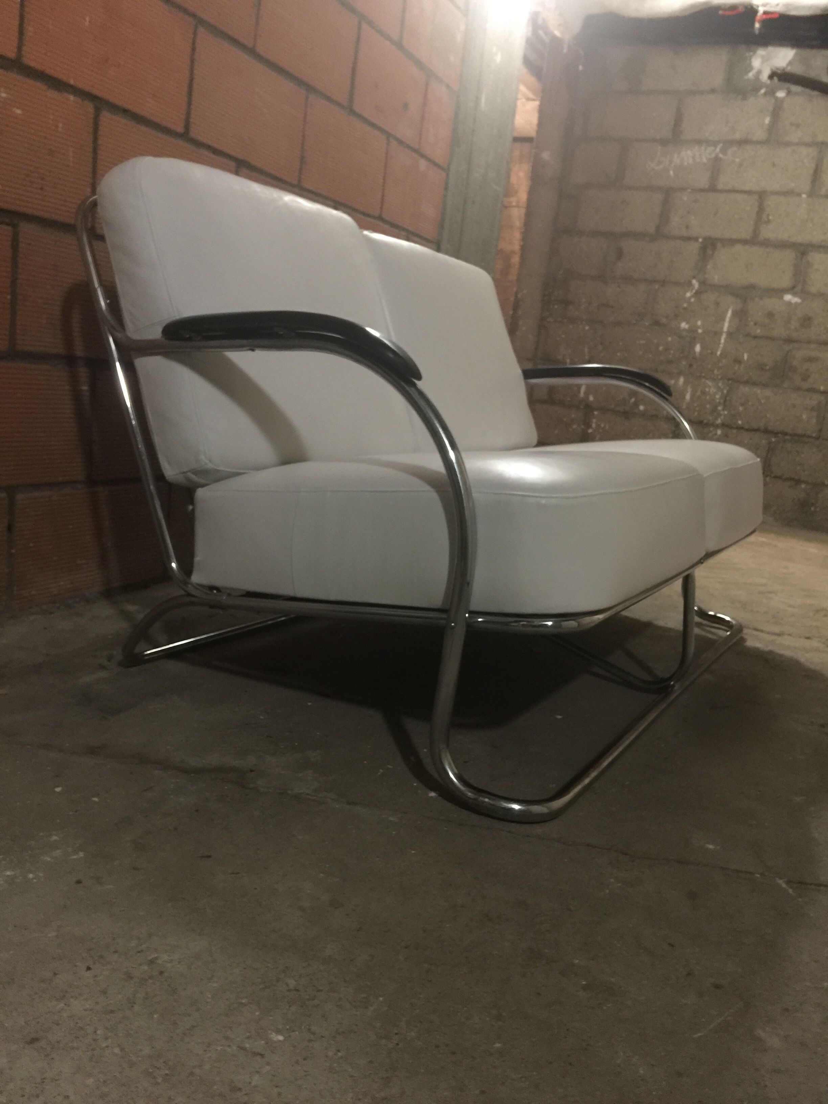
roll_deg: -7.5
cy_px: 552
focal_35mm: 29
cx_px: 414
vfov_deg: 61.7
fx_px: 925
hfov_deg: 48.2
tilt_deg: -11.6
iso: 125
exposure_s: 1/4
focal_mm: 4.15
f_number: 2.2
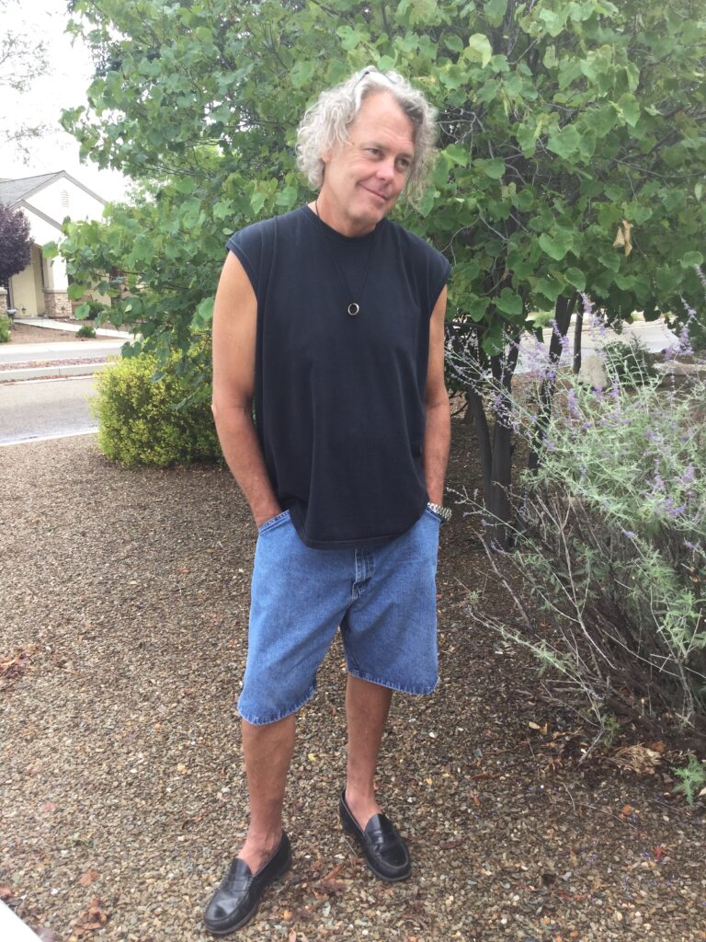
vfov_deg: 58.4
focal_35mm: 31
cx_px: 353
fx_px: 843
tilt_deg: -13.0
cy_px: 471
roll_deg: +1.1
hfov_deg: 45.4
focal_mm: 3.3
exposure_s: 1/120
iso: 25
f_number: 2.4
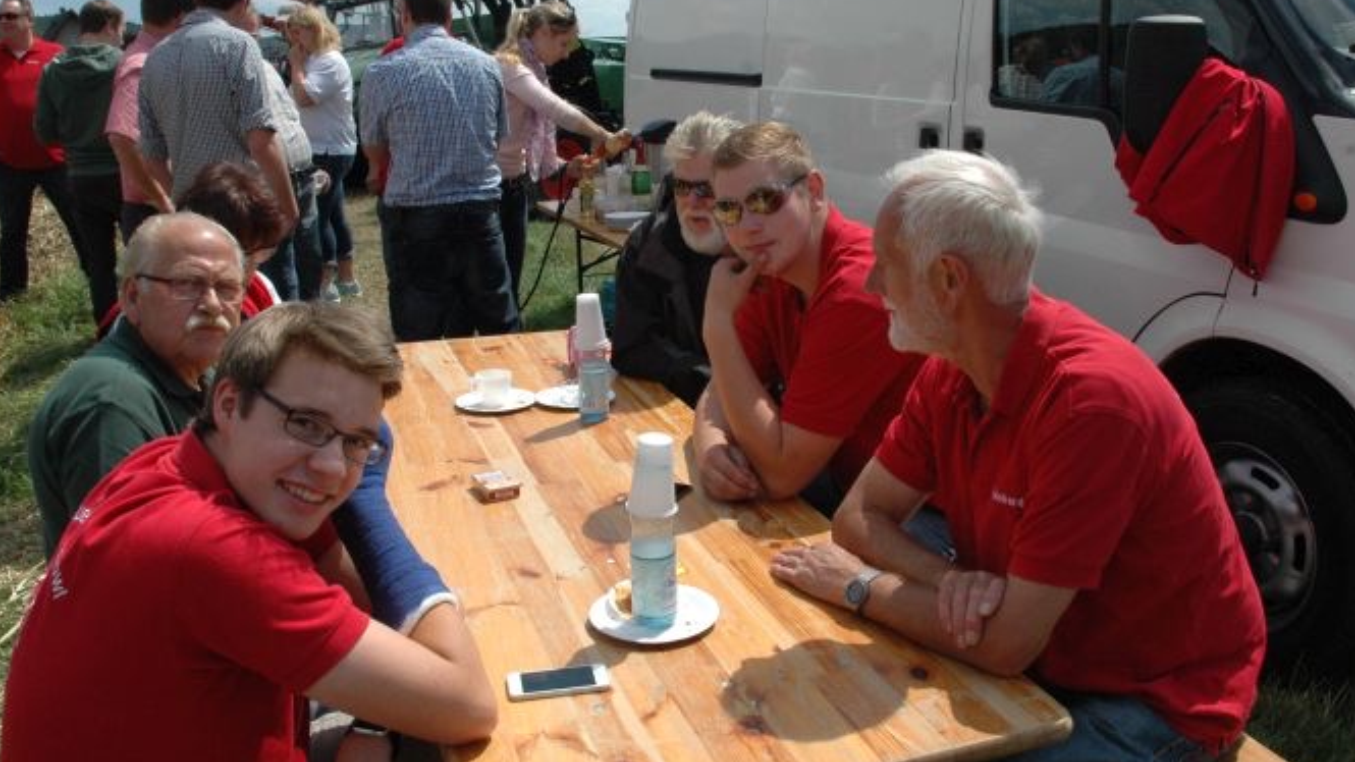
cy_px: 379
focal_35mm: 34
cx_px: 664
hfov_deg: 58.0
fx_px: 1222
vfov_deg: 34.6
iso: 400
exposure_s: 1/500
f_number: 11
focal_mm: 18
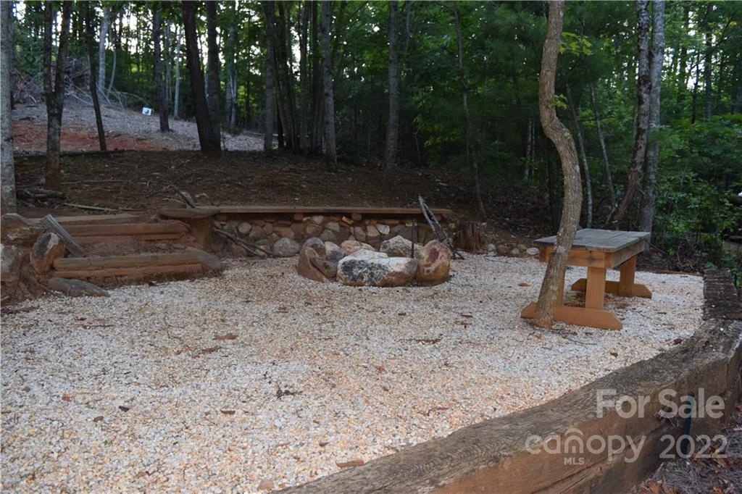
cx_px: 371
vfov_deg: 43.6
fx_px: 618
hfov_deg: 61.9
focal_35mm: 30
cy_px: 247
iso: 800
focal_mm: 20
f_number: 5.6
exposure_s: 1/125
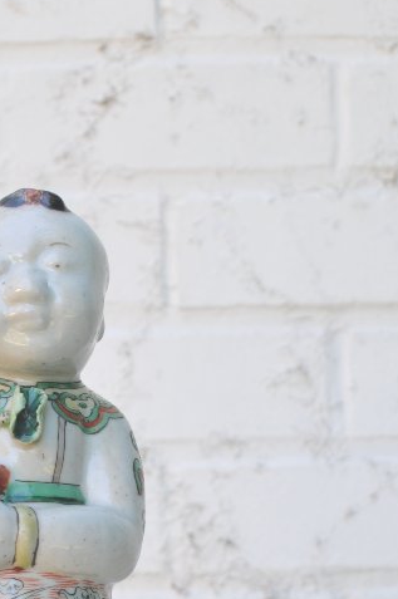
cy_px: 534
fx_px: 1317
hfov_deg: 17.0
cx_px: 53
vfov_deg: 24.9
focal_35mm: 79
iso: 400
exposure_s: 1/125
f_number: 5.6
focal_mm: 21
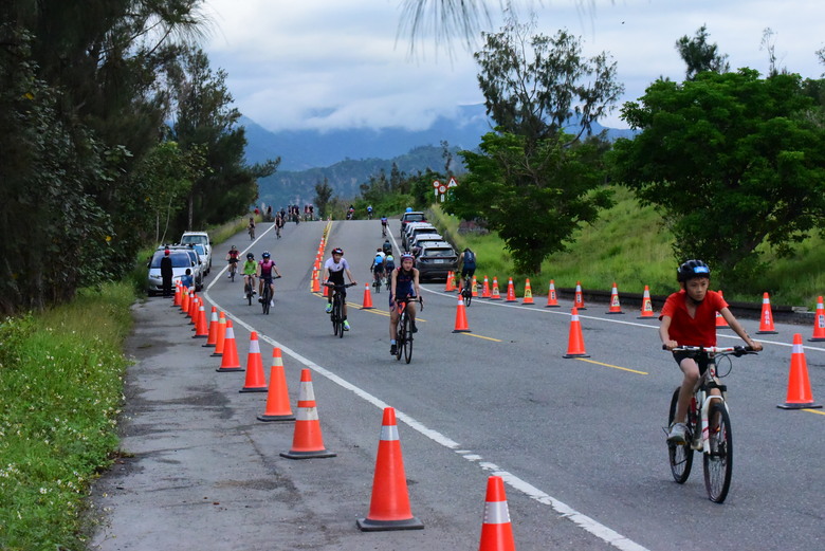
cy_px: 276
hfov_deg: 22.1
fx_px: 2109
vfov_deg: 14.9
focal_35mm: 92
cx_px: 412
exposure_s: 1/3200
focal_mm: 92
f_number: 14
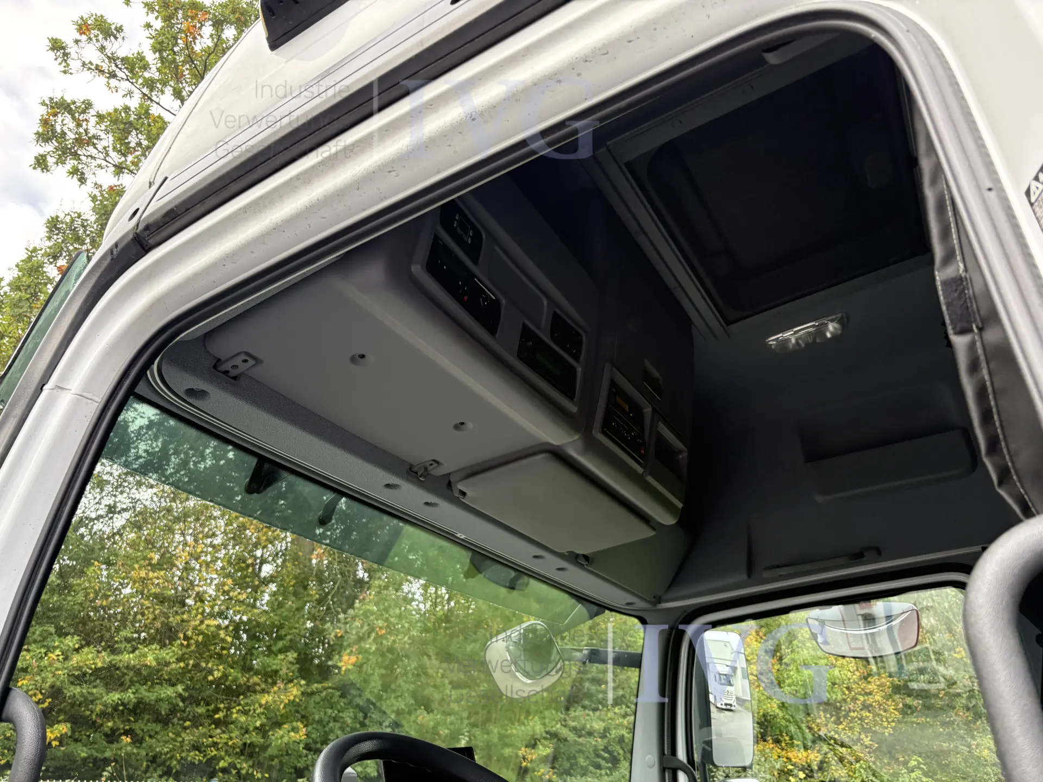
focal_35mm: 26
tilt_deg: +27.6
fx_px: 783
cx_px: 522
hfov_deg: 67.3
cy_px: 391
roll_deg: +2.8
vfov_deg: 53.1
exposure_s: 1/229
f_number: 1.6
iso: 125
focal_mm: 5.96
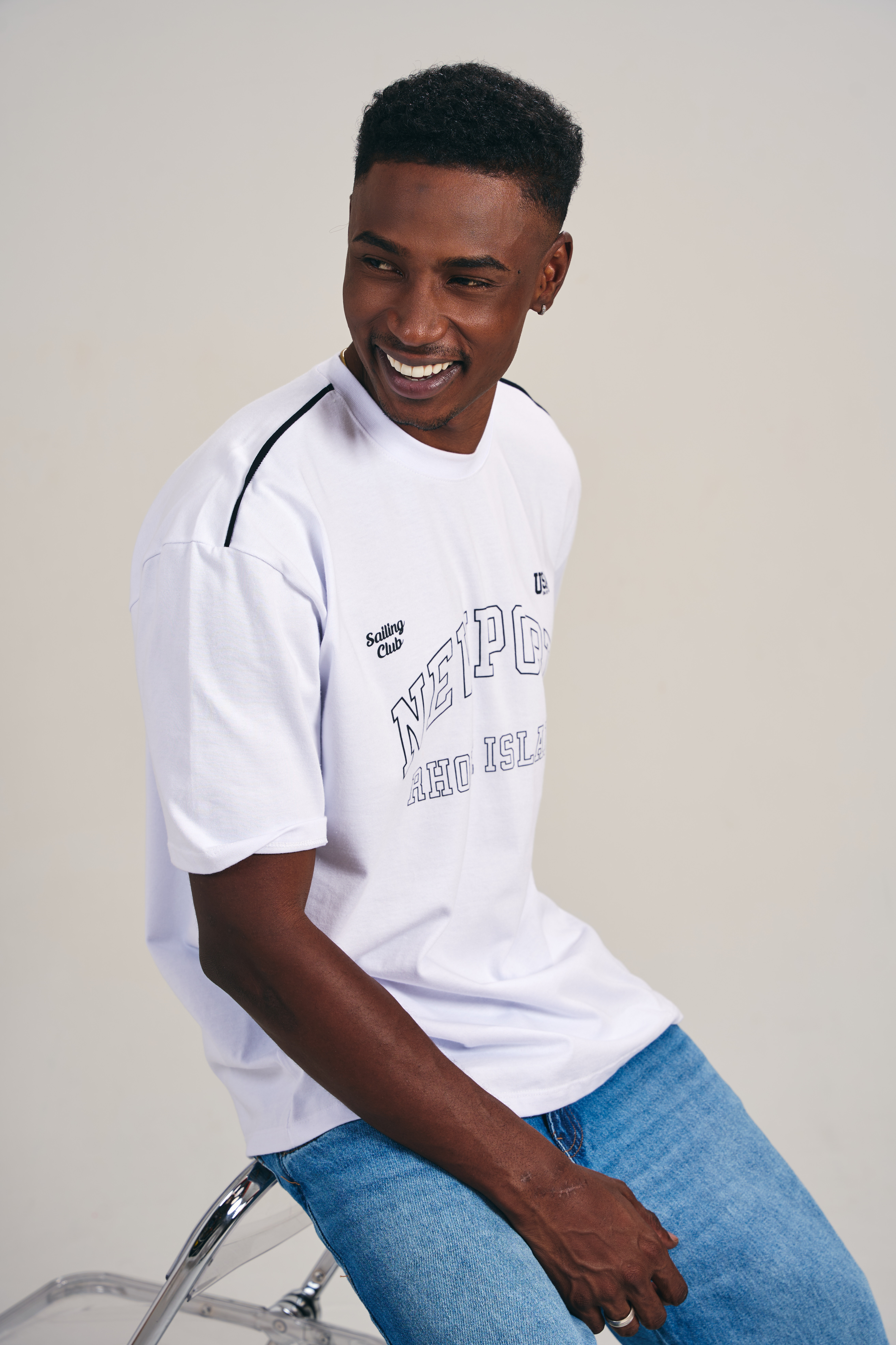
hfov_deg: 20.5
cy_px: 672
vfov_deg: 30.4
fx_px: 2475
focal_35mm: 66
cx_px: 448
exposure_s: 1/125
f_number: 6.3
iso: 125
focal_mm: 66.3
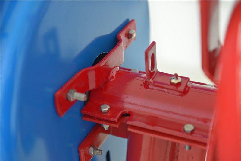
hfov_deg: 28.8
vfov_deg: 19.4
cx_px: 120
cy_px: 80
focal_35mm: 70
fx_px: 468
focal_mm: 70
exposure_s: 1/125
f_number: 2.8
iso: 640
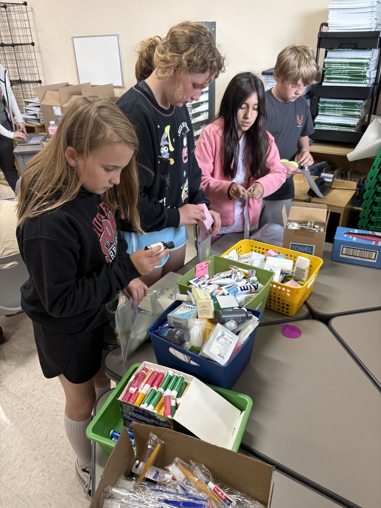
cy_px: 254
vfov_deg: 67.3
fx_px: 382
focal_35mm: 26
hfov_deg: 53.1
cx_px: 190
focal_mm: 5.96
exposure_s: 1/60
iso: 125
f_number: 1.6
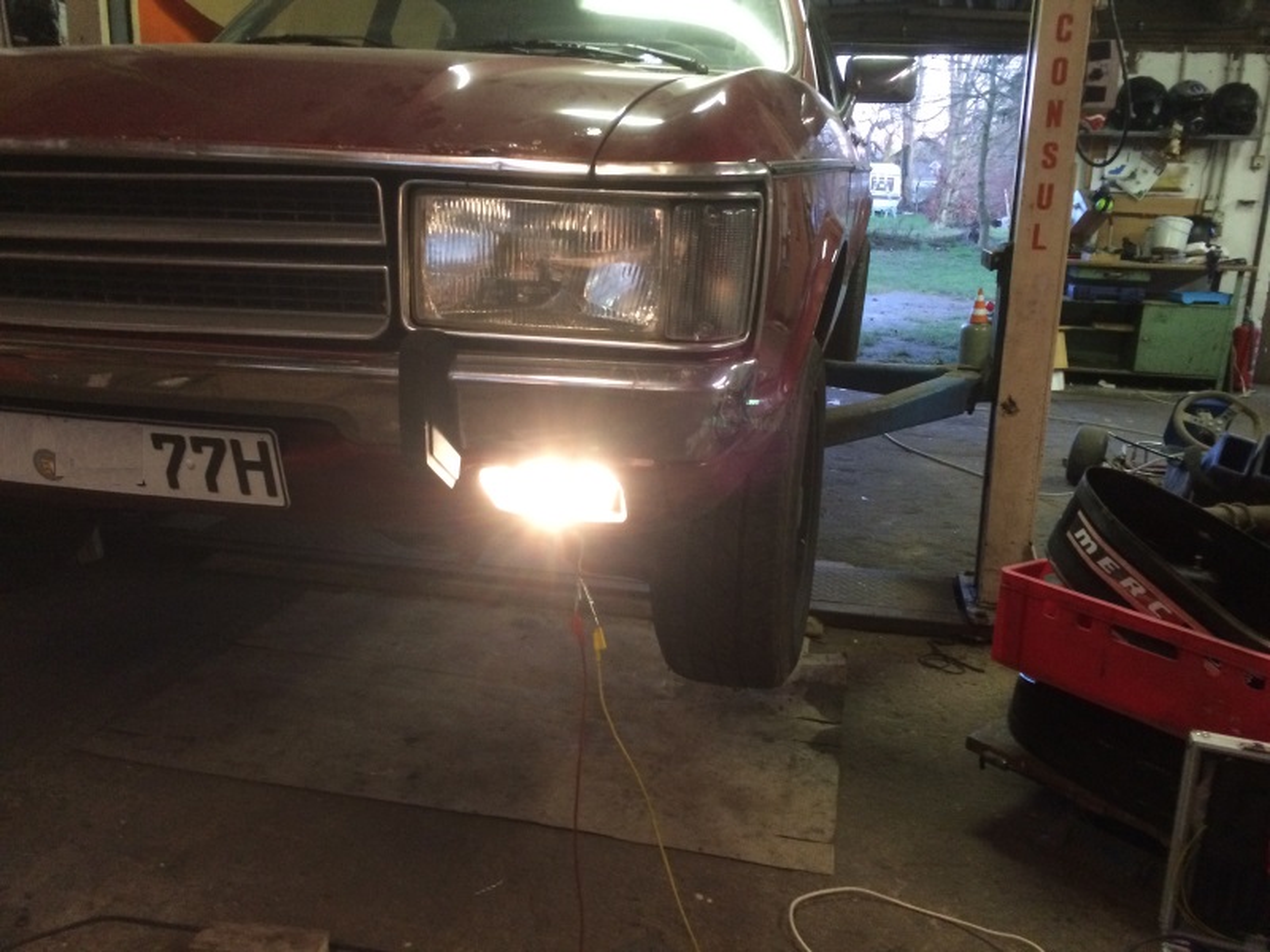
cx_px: 635
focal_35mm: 29
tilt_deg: -14.1
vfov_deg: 48.2
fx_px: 1064
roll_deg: +0.5
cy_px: 476
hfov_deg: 61.7
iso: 320
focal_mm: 4.15
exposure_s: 1/25
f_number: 2.2
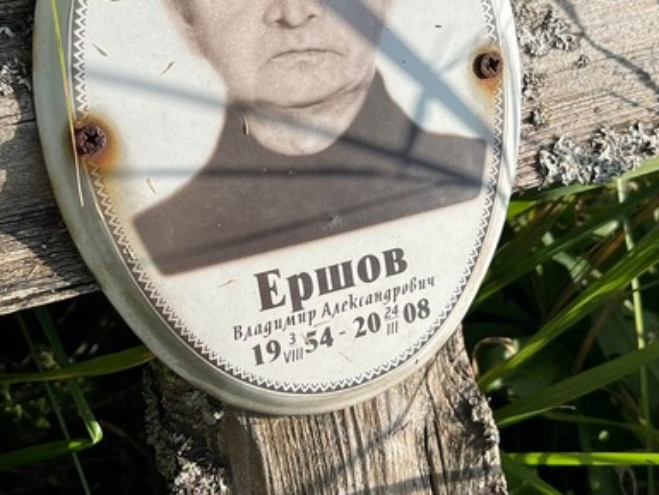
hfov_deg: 35.5
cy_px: 166
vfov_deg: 26.9
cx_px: 361
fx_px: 1028
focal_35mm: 54
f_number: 1.5
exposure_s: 1/4444
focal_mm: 5.7
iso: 50
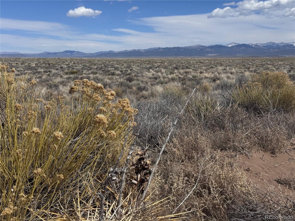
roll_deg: -1.0
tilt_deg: -7.7
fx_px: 409
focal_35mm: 48
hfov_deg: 39.7
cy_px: 110
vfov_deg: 30.3
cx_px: 148
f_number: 1.78
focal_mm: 6.76
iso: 64
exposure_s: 1/7937
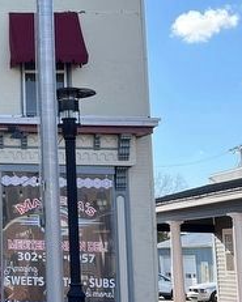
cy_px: 82
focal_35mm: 88
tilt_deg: +10.8
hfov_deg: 15.8
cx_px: -140
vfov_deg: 21.6
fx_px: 787
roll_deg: -2.6
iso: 50
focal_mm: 5.1
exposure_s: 1/1695
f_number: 1.6
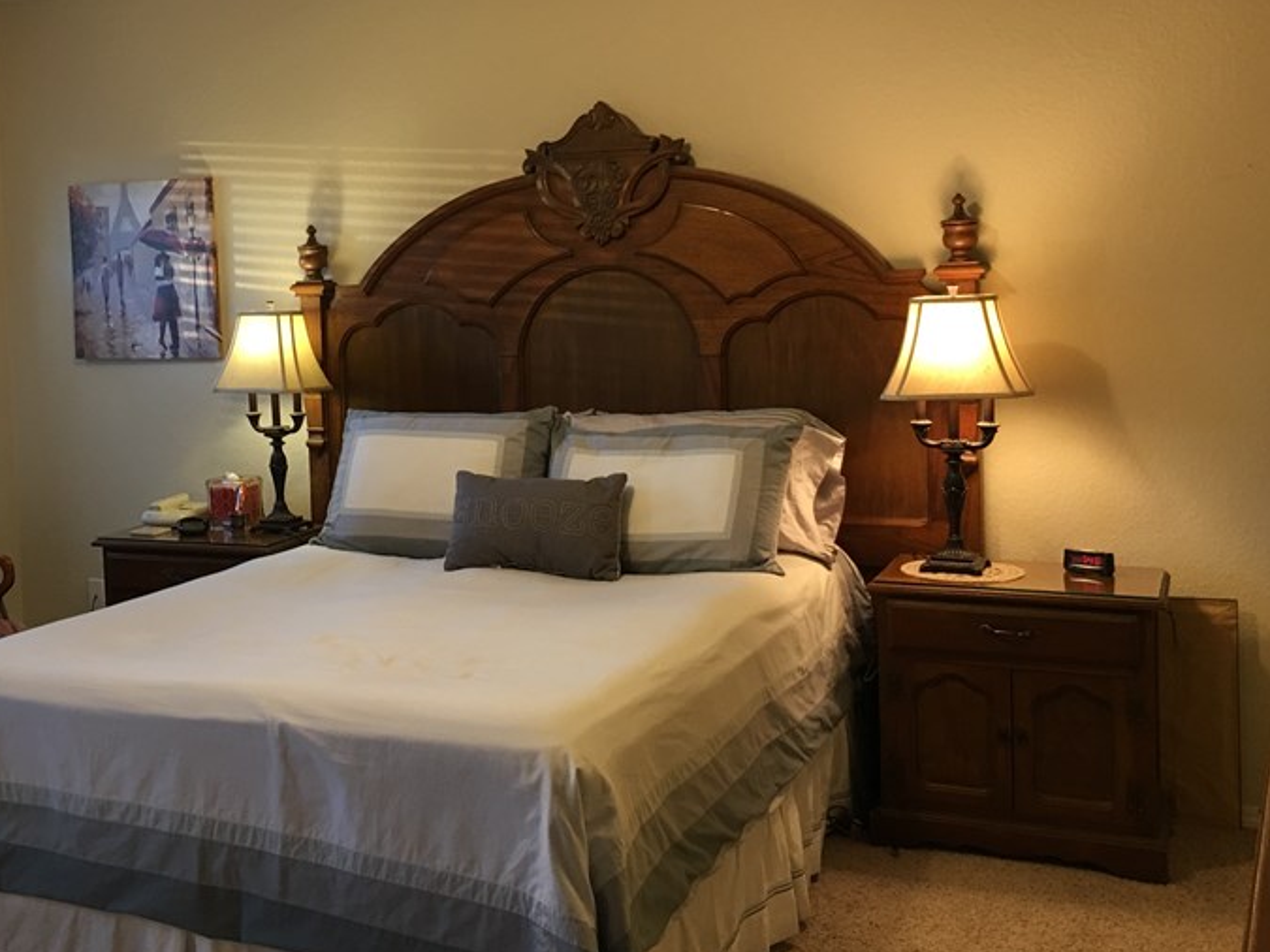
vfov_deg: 32.7
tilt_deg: -2.2
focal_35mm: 44
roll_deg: +1.7
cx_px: 429
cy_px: 357
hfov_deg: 42.4
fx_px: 1614
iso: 40
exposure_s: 1/15
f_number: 2.2
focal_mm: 4.15
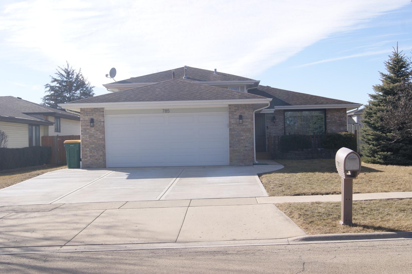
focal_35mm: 45
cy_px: 137
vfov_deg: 29.8
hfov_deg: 43.6
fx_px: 515
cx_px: 206
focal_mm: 30
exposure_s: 1/125
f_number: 11
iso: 100
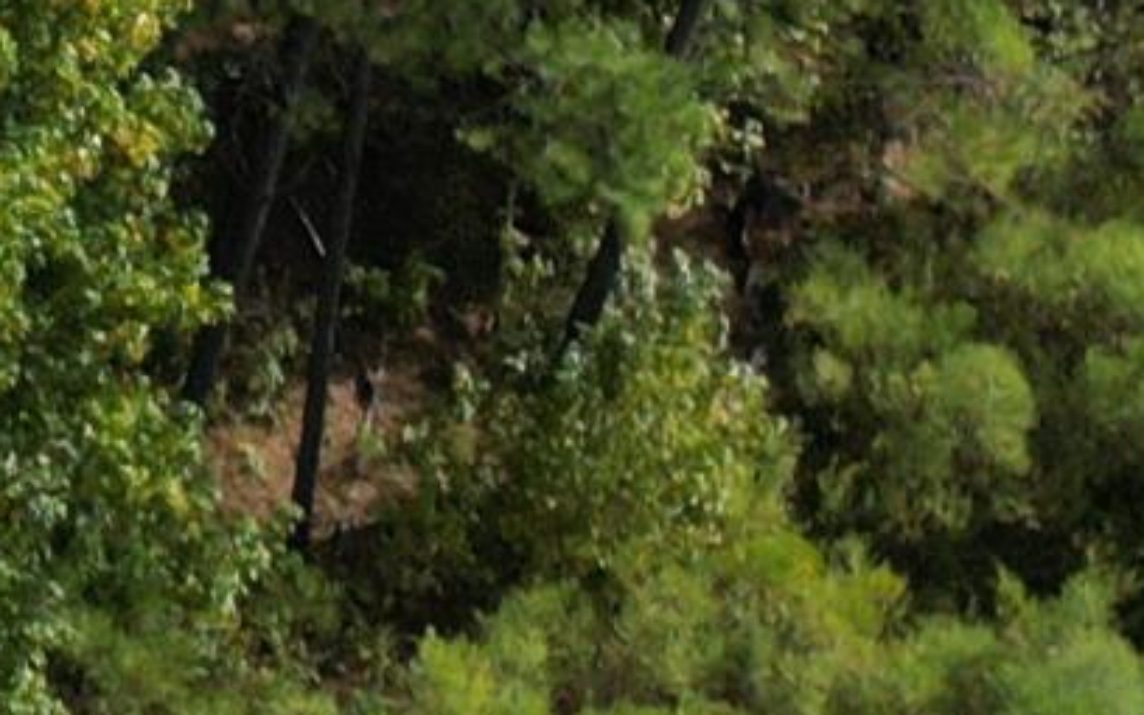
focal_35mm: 187
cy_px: -1719
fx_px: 5830
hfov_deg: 8.8
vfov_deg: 6.2
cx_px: -2515
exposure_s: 1/2000
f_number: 1.7
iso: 140
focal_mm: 6.72
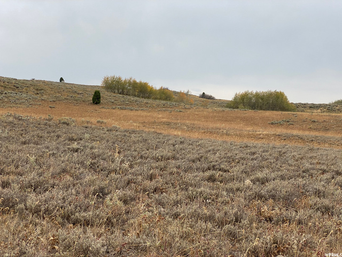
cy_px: 128
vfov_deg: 28.0
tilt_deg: +1.4
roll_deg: -0.7
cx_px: 171
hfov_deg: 36.8
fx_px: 514
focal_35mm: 52
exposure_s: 1/826
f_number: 2
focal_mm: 6
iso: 20
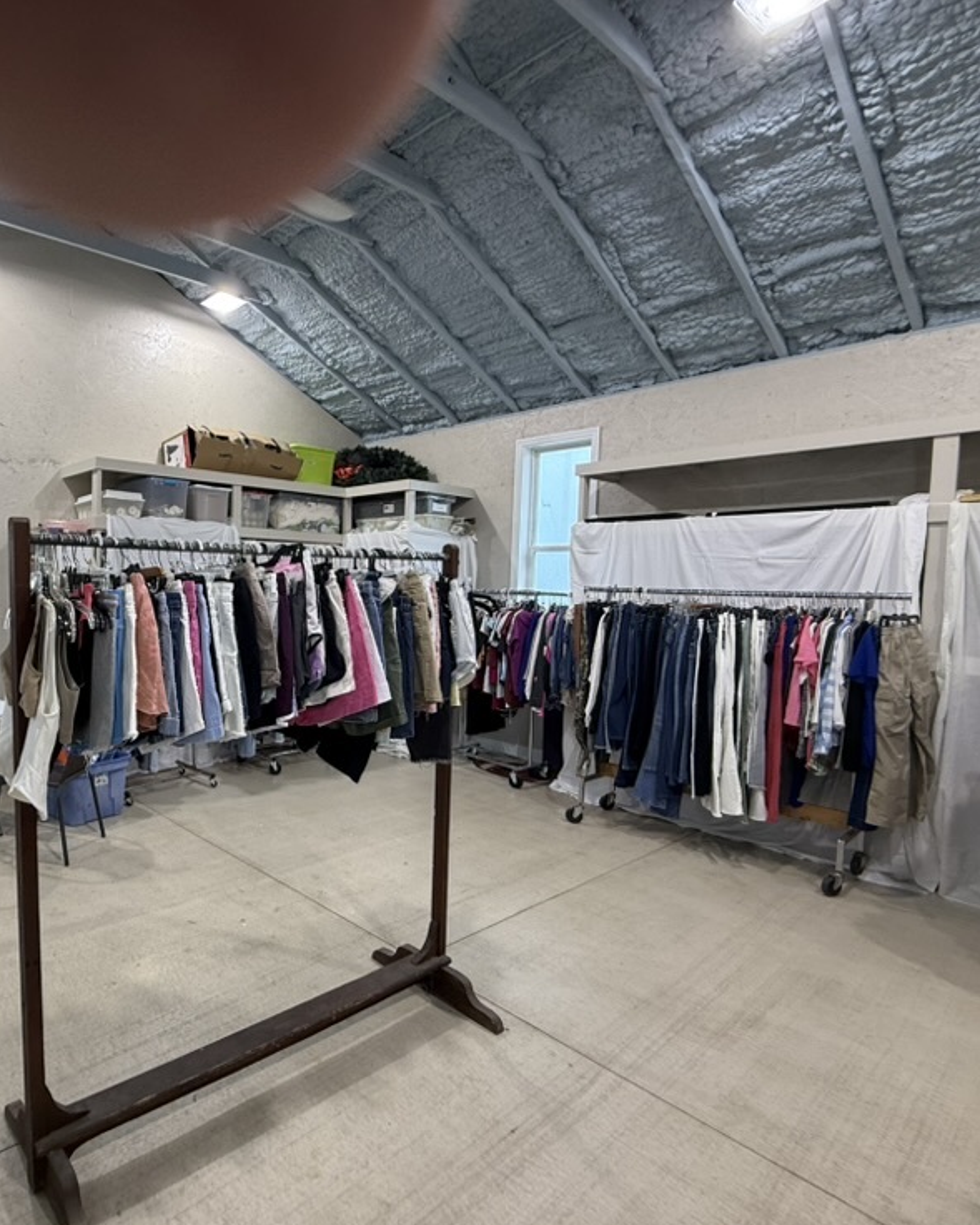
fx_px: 689
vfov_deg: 83.3
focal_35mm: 19
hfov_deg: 64.1
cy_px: 611
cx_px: 185
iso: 80
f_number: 2.2
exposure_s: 1/120
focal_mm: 2.22
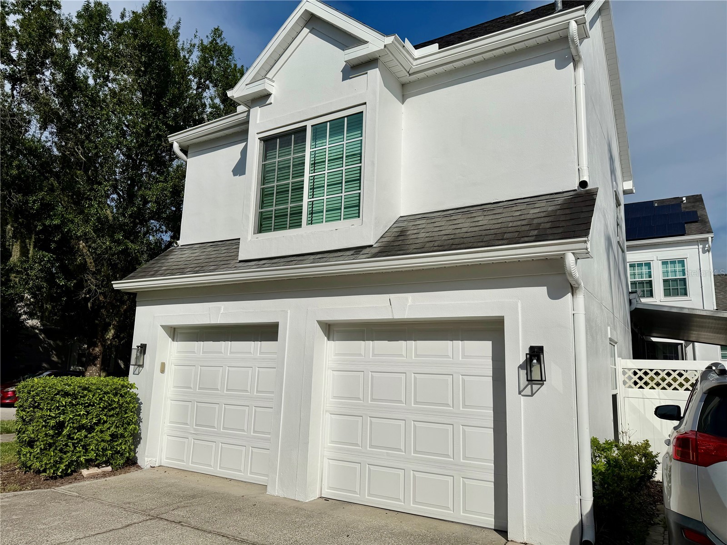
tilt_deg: +10.2
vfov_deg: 56.8
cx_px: 364
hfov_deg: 71.6
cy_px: 272
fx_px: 504
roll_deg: -2.0
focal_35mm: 24
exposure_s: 1/22727
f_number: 1.78
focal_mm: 6.76
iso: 80
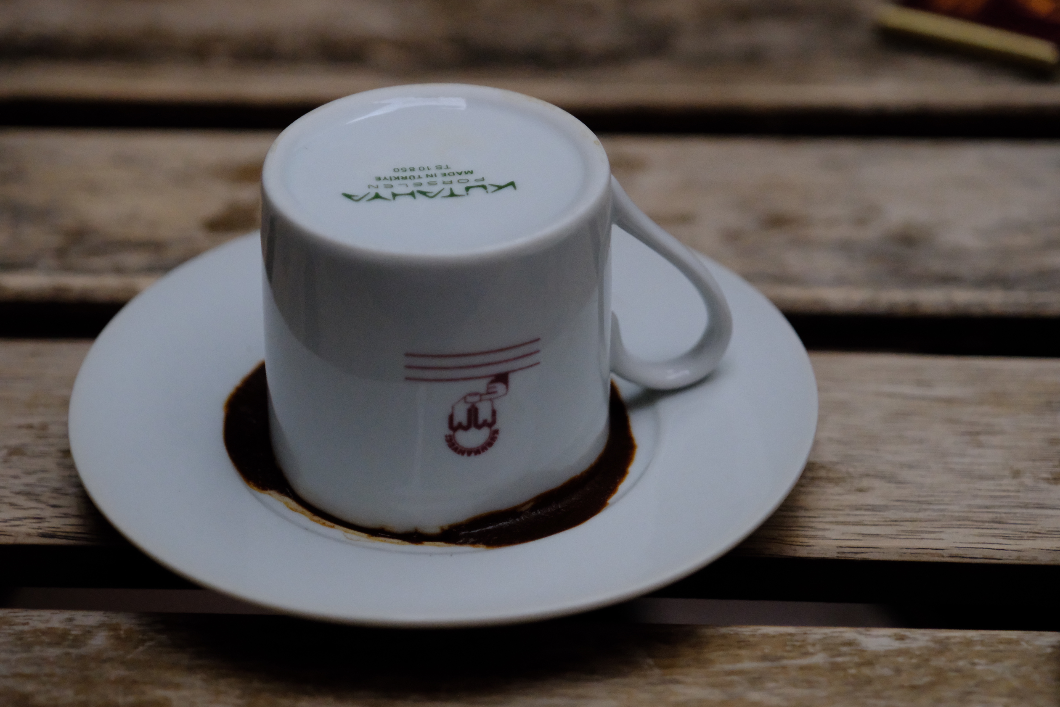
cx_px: 530
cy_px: 354
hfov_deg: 19.5
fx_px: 3091
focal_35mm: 105
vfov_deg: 13.0
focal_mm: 69.8
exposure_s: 1/8000
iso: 5000
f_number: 4
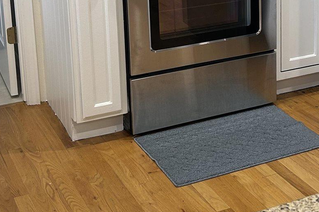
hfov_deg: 24.9
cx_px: 256
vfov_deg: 16.6
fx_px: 709
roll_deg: -0.1
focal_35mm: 80
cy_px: -11
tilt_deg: -12.4
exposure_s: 1/60
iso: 64
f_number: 1.5
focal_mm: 5.7
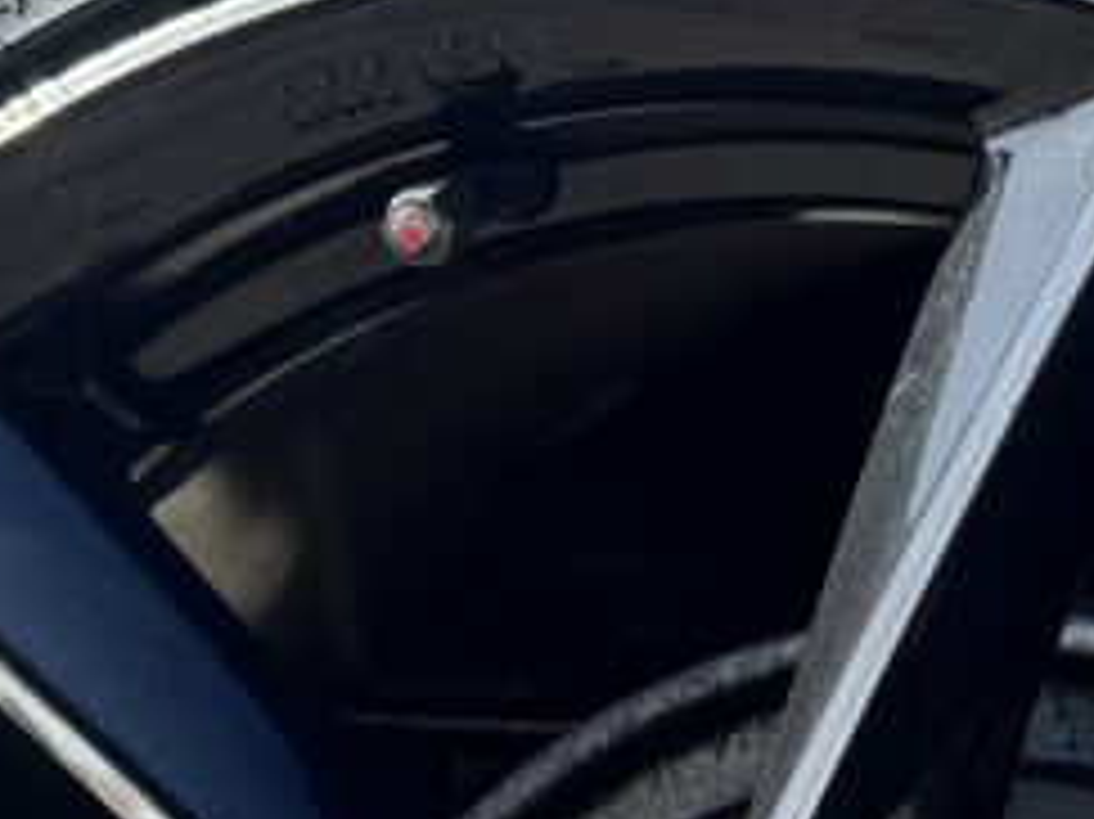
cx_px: 1148
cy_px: 1274
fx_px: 4991
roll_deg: -0.2
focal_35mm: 158
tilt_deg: -10.1
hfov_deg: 12.3
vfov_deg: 9.1
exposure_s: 1/1818
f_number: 1.78
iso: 80
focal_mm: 6.76
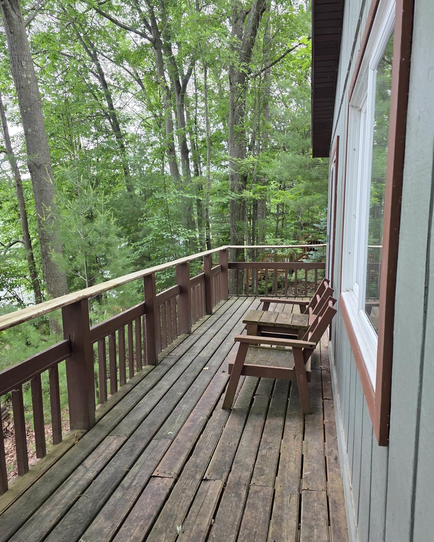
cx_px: 246
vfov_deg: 62.1
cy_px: 291
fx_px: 449
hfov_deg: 51.4
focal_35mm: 28
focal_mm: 6.3
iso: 64
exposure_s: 1/180
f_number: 1.7
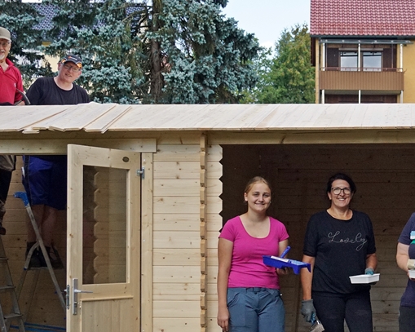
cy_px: 241
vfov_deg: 16.5
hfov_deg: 20.1
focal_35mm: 93
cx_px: 388
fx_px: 1142
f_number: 4.5
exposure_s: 1/2000
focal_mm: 28
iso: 1000
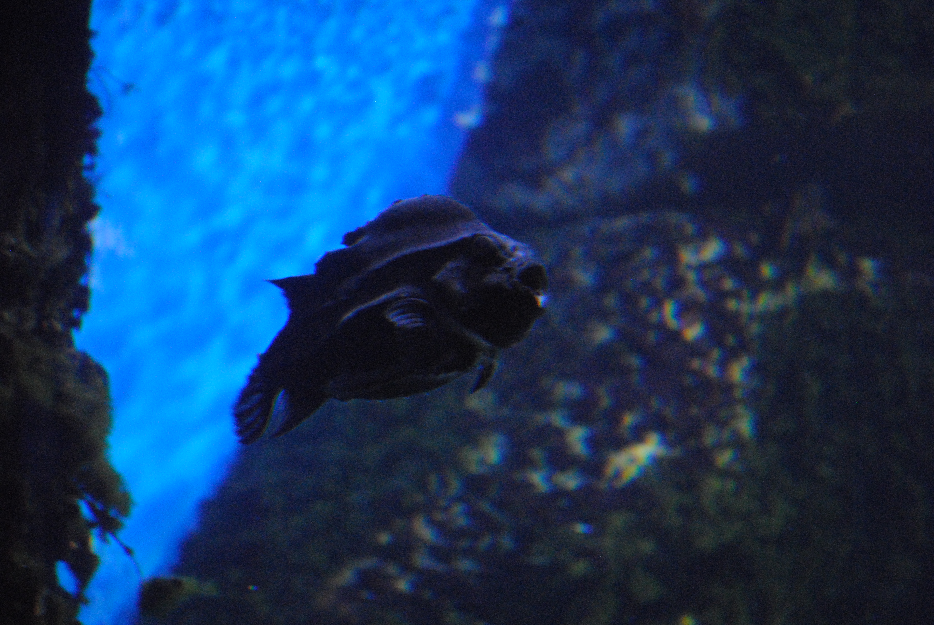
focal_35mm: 82
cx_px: 467
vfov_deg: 16.6
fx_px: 2143
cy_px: 312
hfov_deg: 24.6
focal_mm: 55
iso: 1600
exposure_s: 1/25
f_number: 5.6
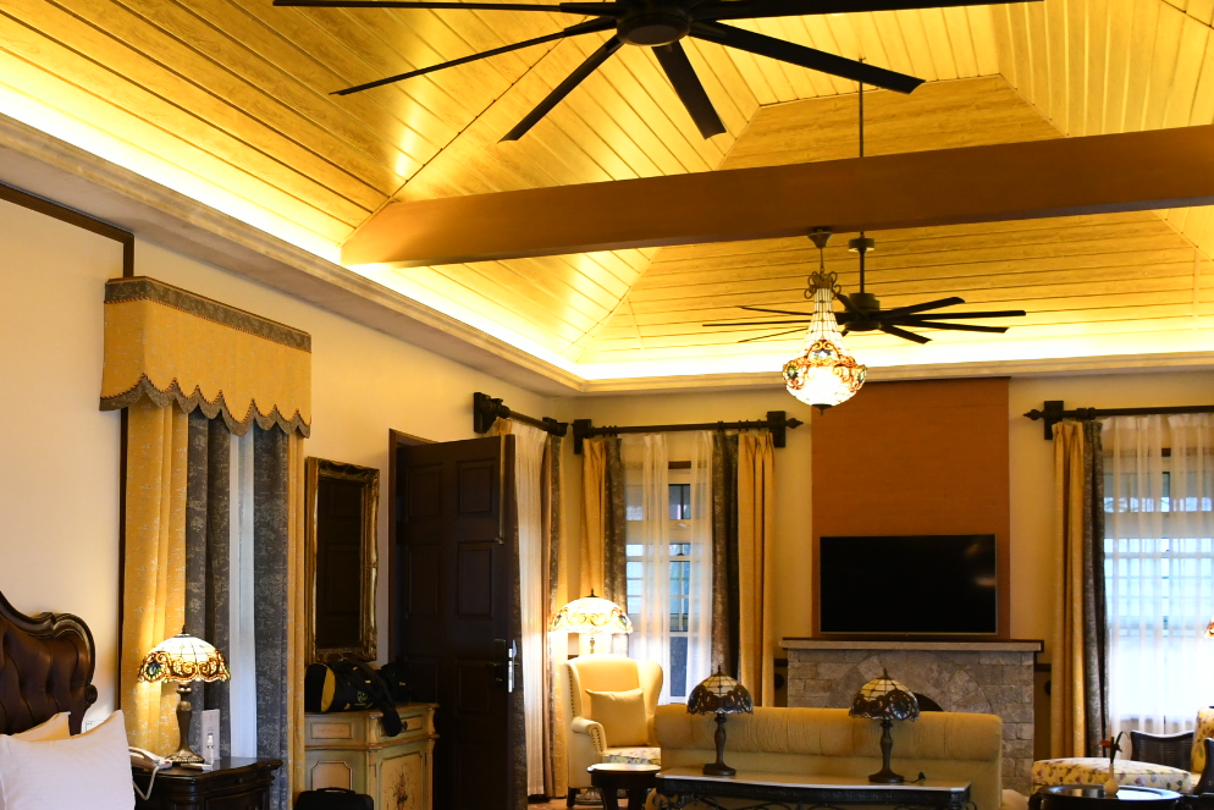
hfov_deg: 43.7
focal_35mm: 44
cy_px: 567
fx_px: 1484
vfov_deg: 30.2
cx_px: 375
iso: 1600
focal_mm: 18
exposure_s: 1/80
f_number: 3.5
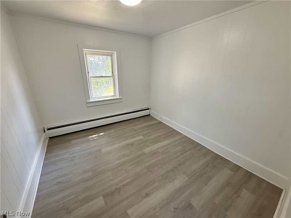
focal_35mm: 14
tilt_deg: -18.8
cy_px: 109
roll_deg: -0.4
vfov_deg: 85.7
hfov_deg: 102.1
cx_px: 146
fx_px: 118
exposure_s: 1/120
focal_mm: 2.22
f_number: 2.2
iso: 125
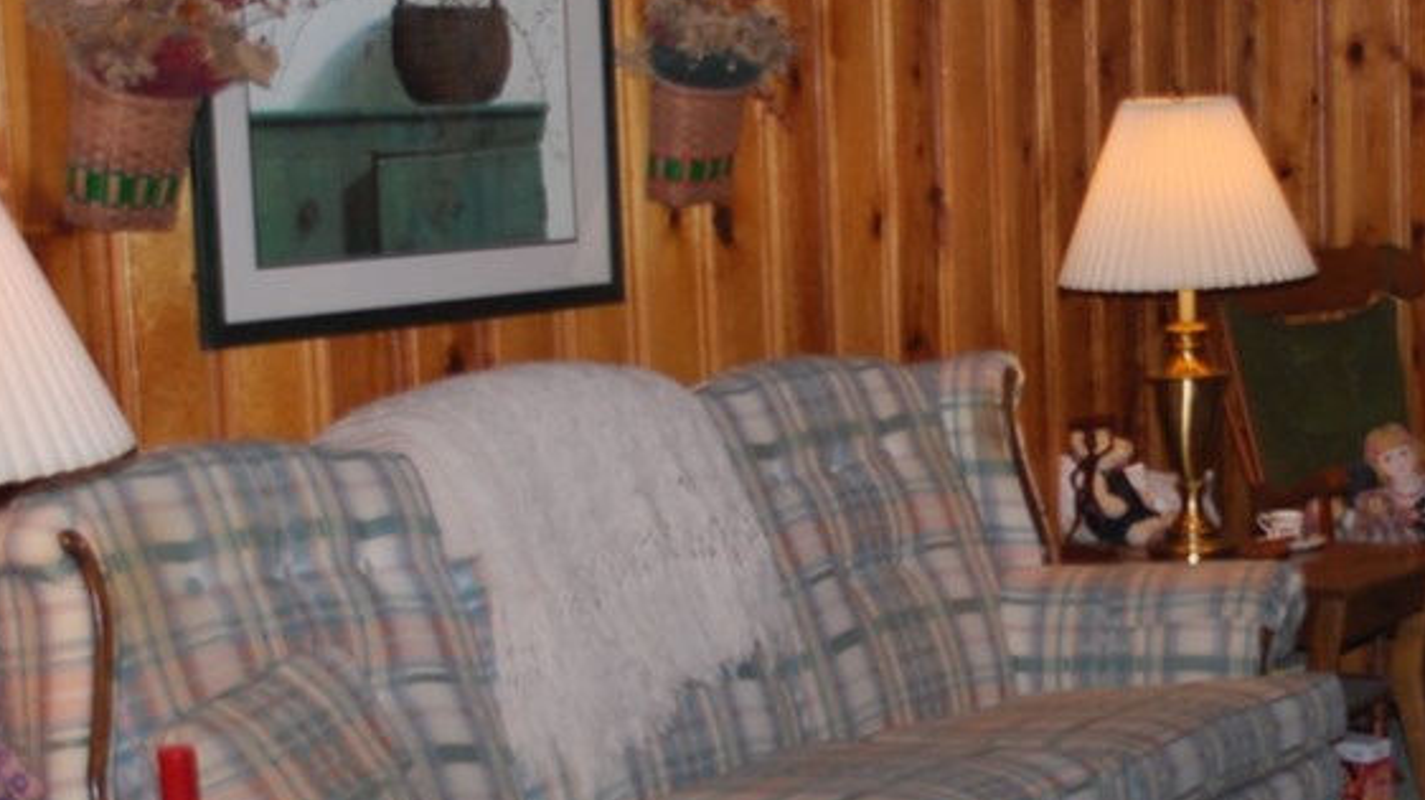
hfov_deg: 26.6
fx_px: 2984
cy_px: 599
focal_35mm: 79
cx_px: 1035
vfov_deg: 15.2
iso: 220
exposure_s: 1/60
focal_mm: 26
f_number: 4.5
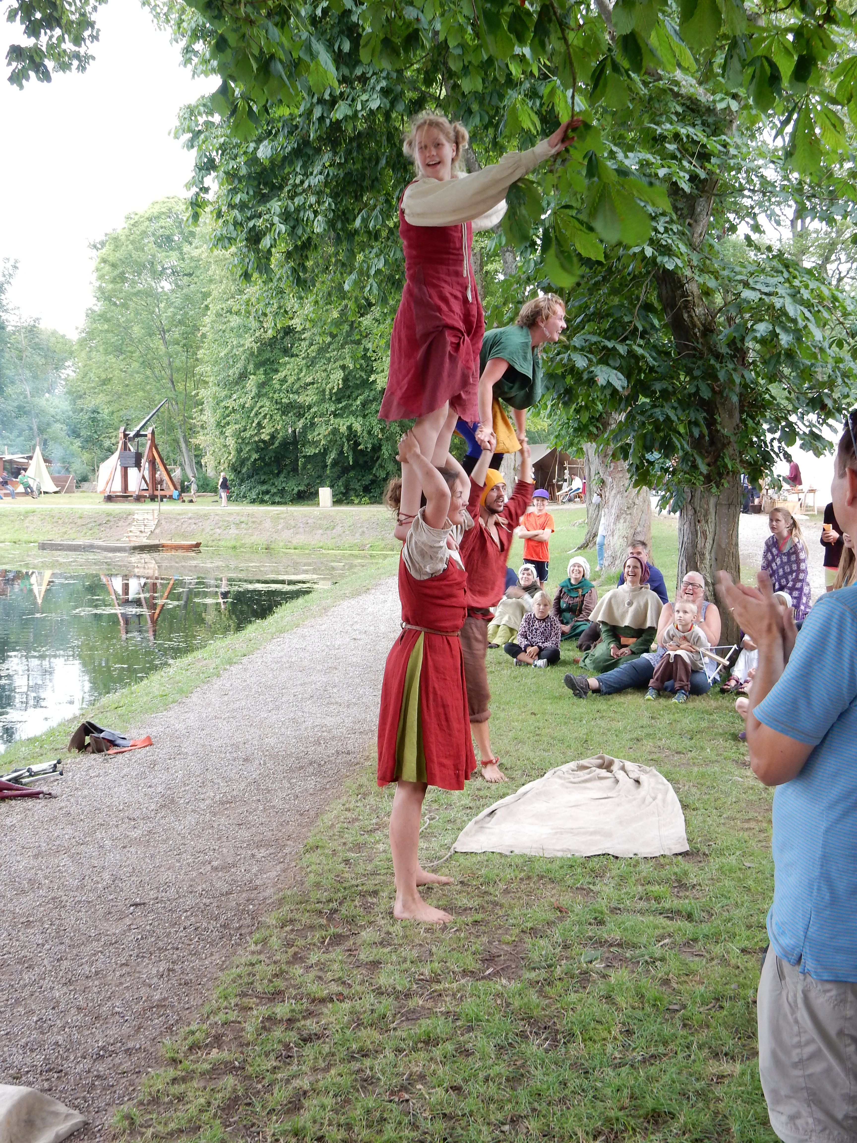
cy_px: 572
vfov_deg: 51.4
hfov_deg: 39.7
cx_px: 428
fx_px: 1188
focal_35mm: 36
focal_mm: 6.4
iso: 140
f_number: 4
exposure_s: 1/30
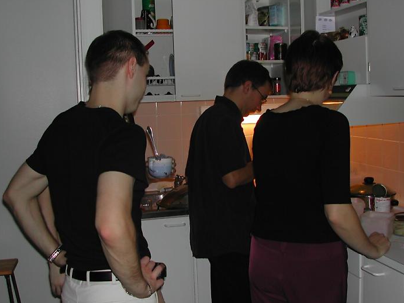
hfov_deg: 43.0
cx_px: 199
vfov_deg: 32.9
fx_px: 513
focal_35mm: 44
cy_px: 143
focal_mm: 8
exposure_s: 1/60
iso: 100
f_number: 2.8
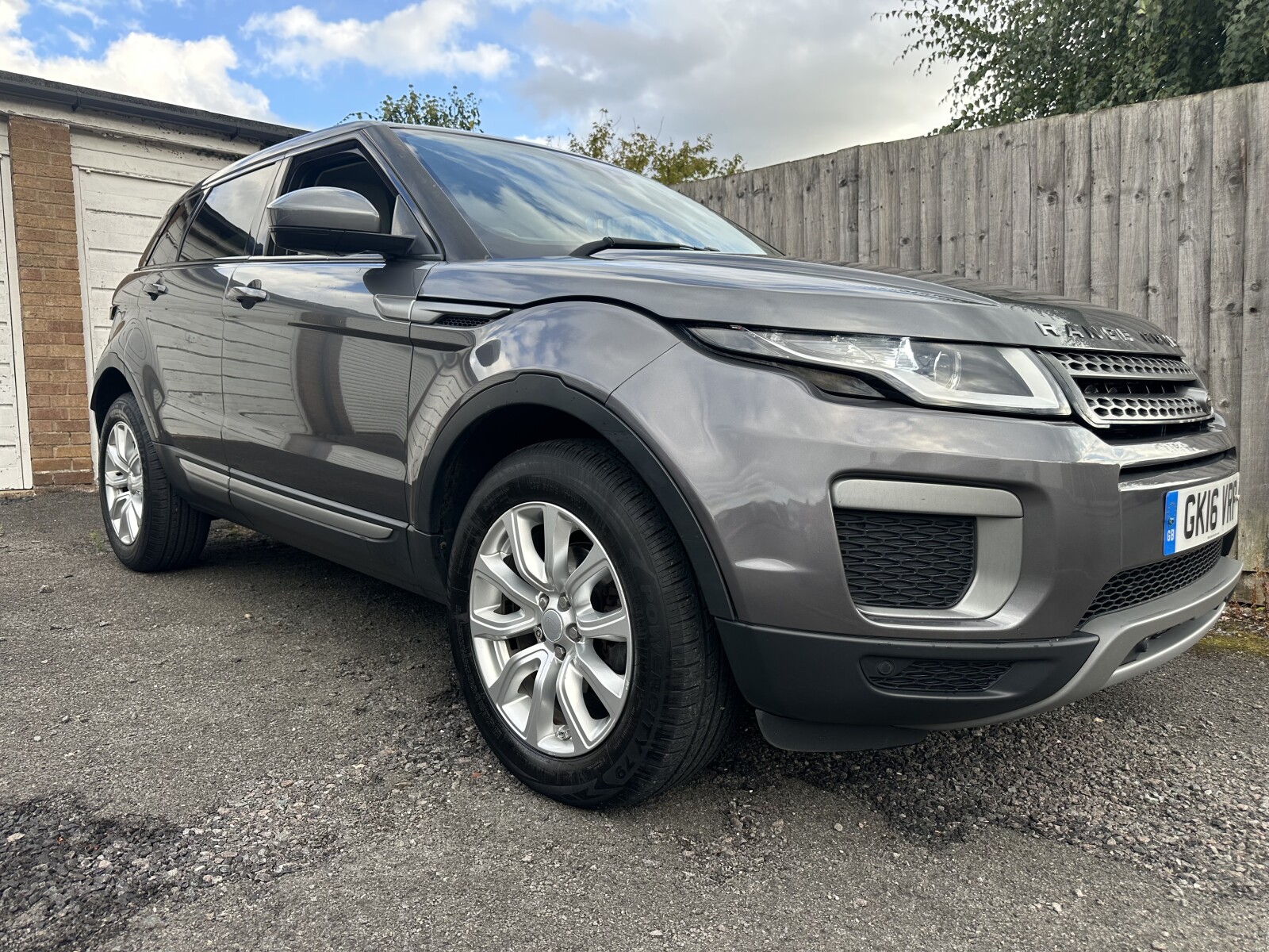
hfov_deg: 71.6
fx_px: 880
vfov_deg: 56.8
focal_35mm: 24
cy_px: 476
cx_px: 634
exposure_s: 1/615
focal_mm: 6.86
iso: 80
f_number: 1.78
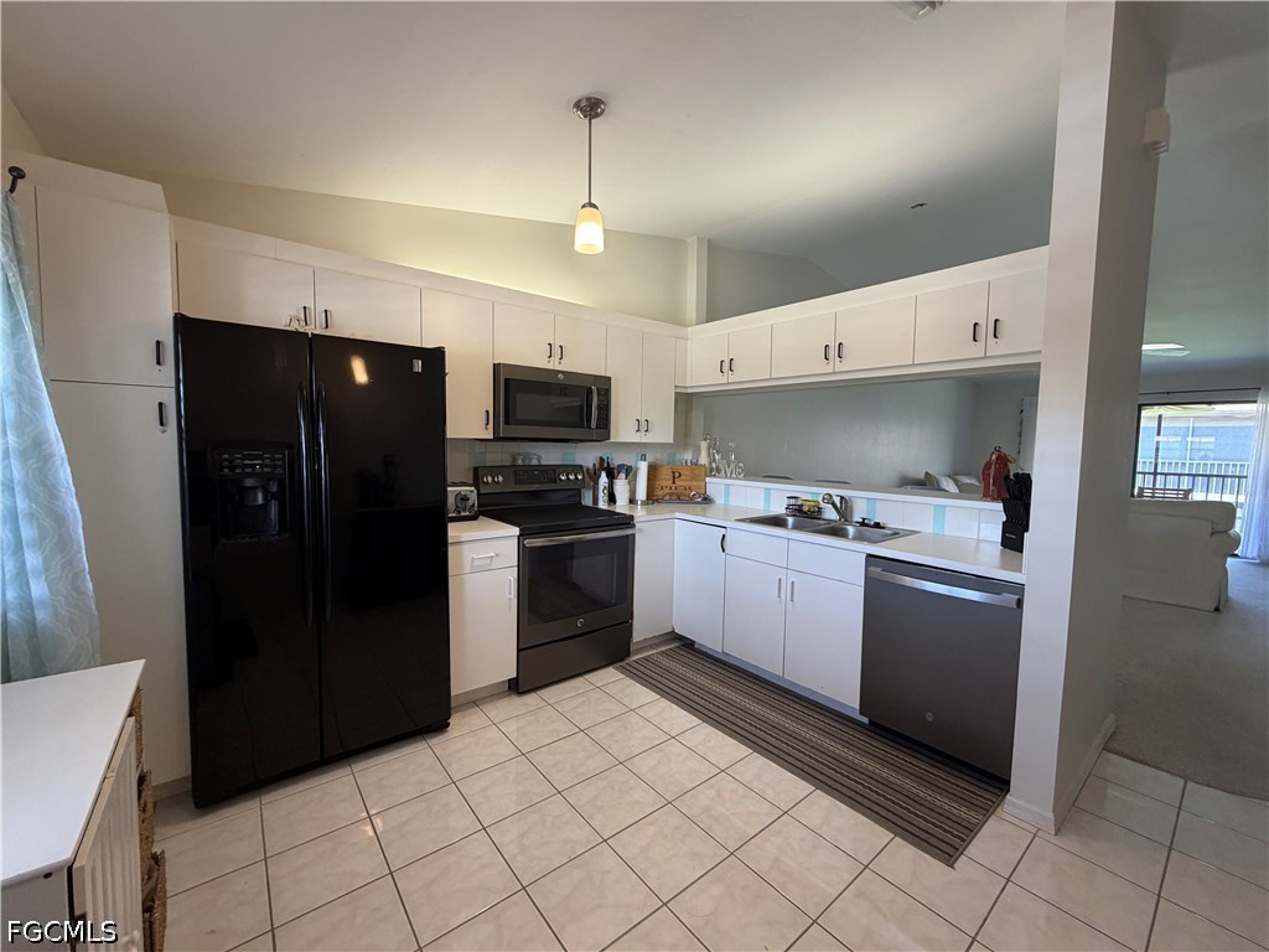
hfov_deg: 102.1
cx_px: 634
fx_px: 513
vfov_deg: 85.7
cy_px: 476
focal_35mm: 14
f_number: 2.2
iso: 320
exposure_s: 1/120
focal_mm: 2.22
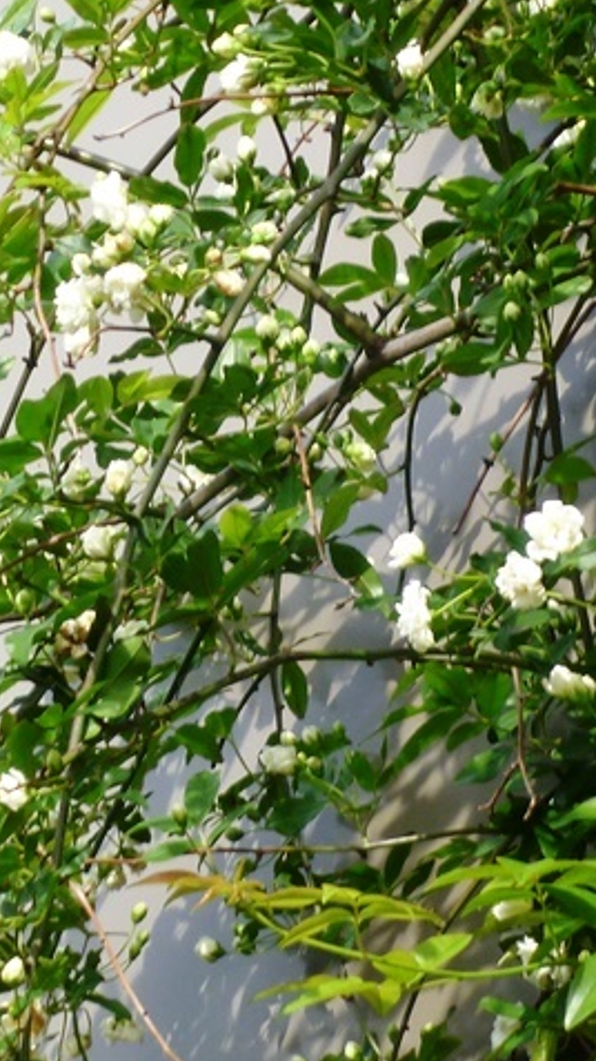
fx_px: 6664
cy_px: 532
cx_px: 91
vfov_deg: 9.1
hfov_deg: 5.1
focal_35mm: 237
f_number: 5.9
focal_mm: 22.5
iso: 100
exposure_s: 1/125
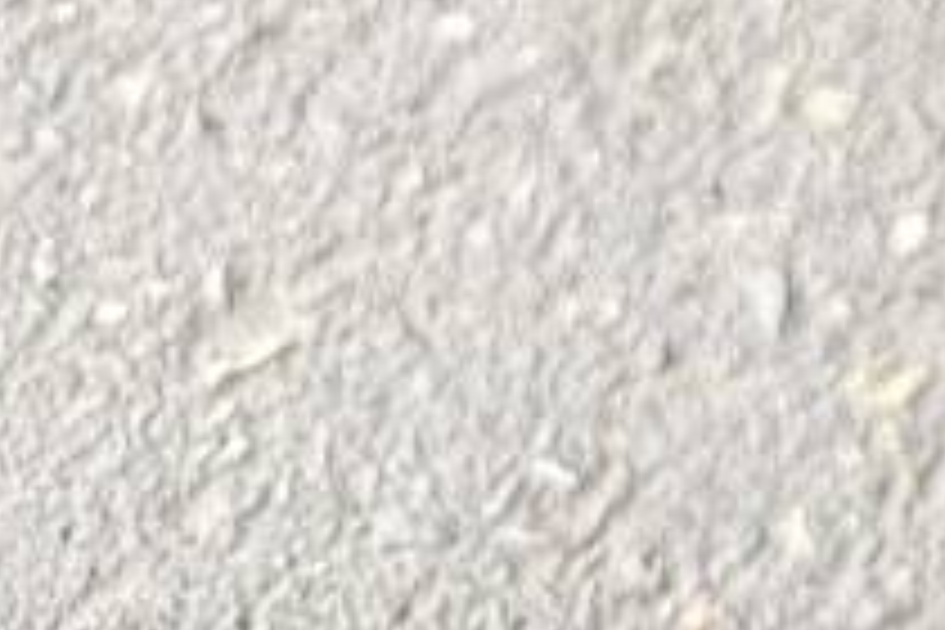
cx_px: 2394
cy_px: -1526
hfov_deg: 11.0
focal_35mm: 152
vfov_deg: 7.5
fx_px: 3990
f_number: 1.78
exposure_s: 1/757
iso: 80
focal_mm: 6.76
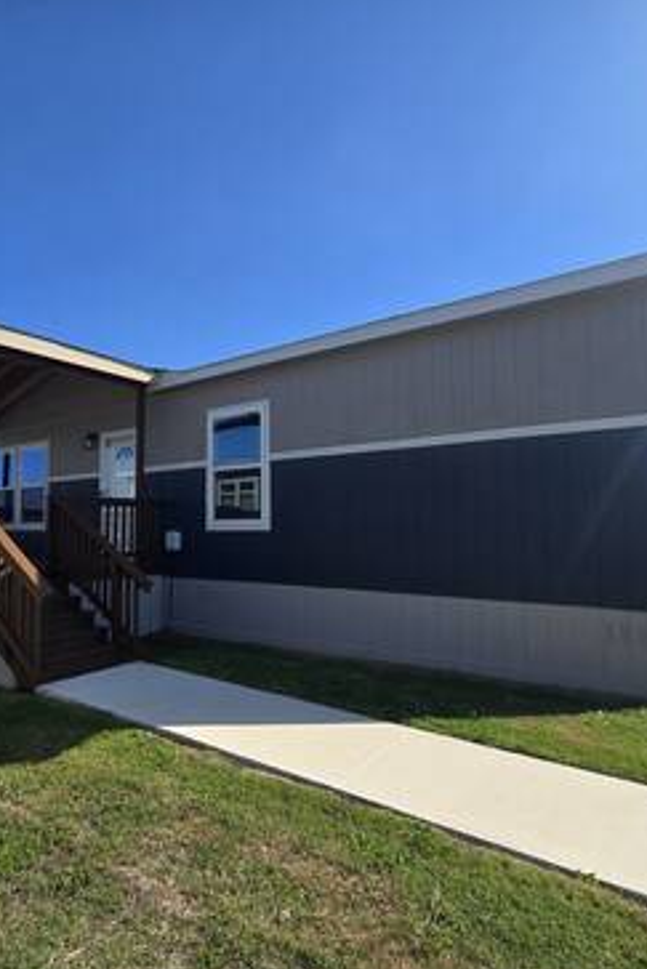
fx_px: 512
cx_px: 240
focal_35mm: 19
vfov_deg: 86.9
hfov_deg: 63.6
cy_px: 490
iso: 50
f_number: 2.2
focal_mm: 2.2
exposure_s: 1/1904
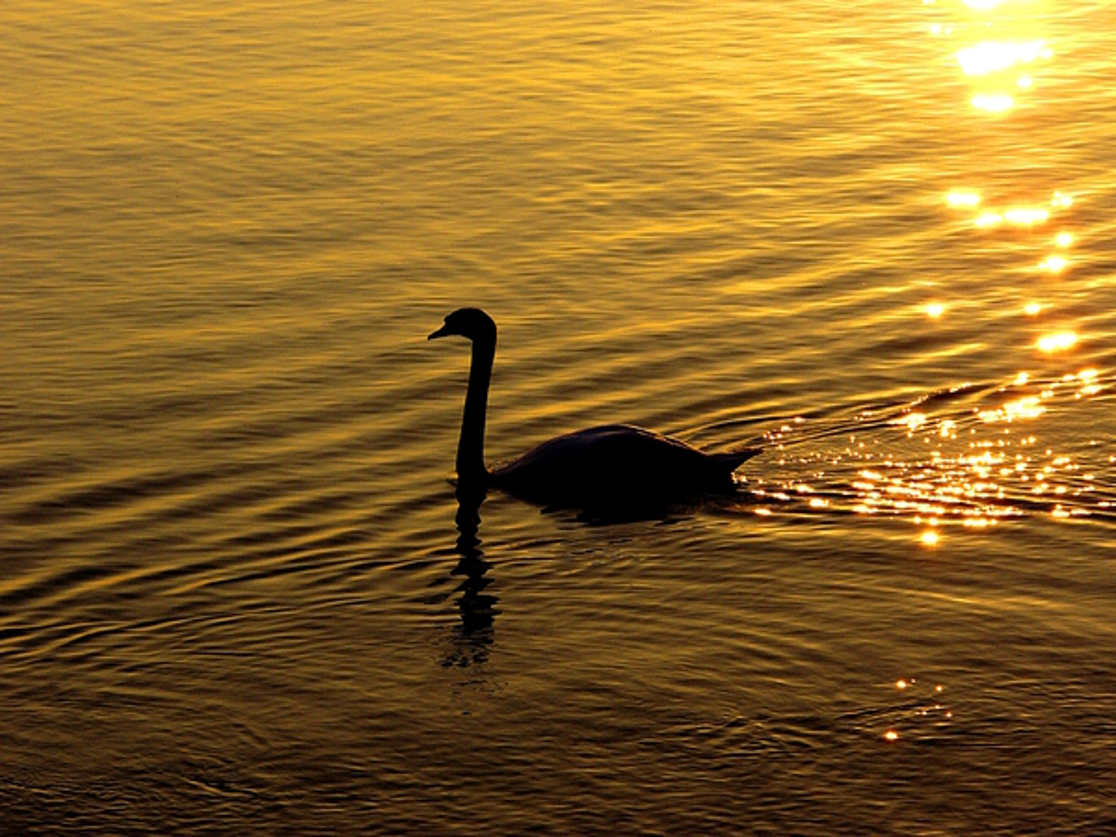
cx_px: 558
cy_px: 418
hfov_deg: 12.6
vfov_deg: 9.5
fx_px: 5062
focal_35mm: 157
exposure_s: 1/320
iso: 80
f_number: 8
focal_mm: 25.9
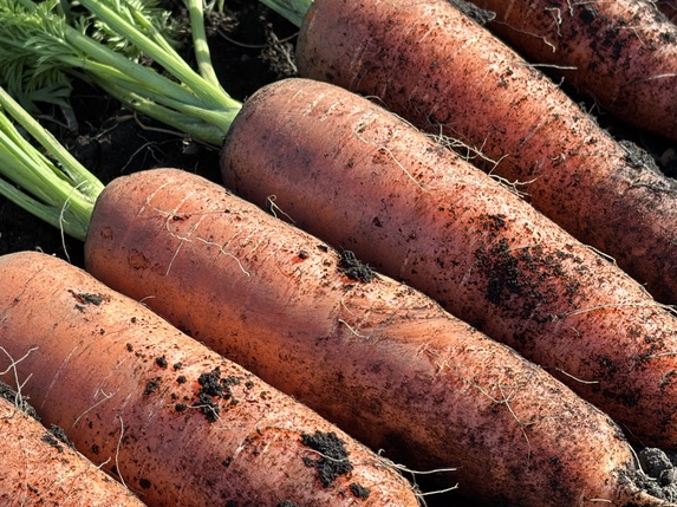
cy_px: 299
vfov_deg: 15.9
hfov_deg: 21.1
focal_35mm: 93
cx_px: 308
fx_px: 1818
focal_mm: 5.96
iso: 32
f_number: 1.6
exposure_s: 1/618
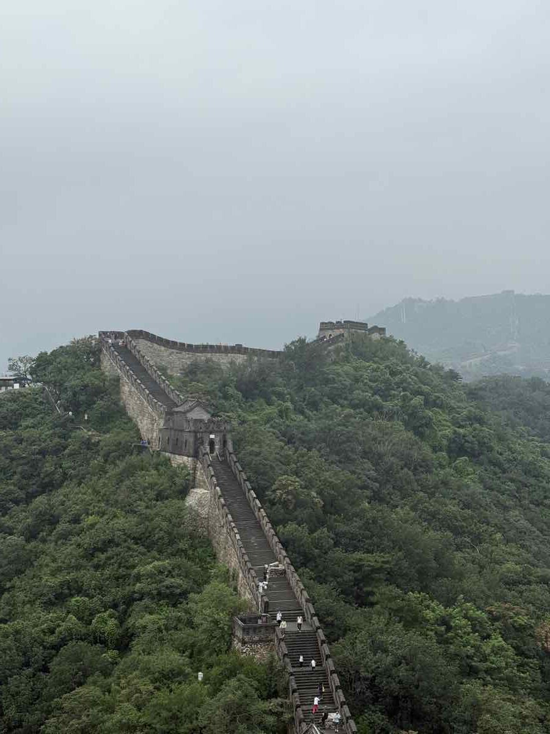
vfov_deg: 39.7
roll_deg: -1.1
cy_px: 367
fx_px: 1017
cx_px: 275
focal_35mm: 48
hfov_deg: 30.3
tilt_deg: +1.9
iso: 64
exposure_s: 1/2577
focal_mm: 6.76
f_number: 1.78
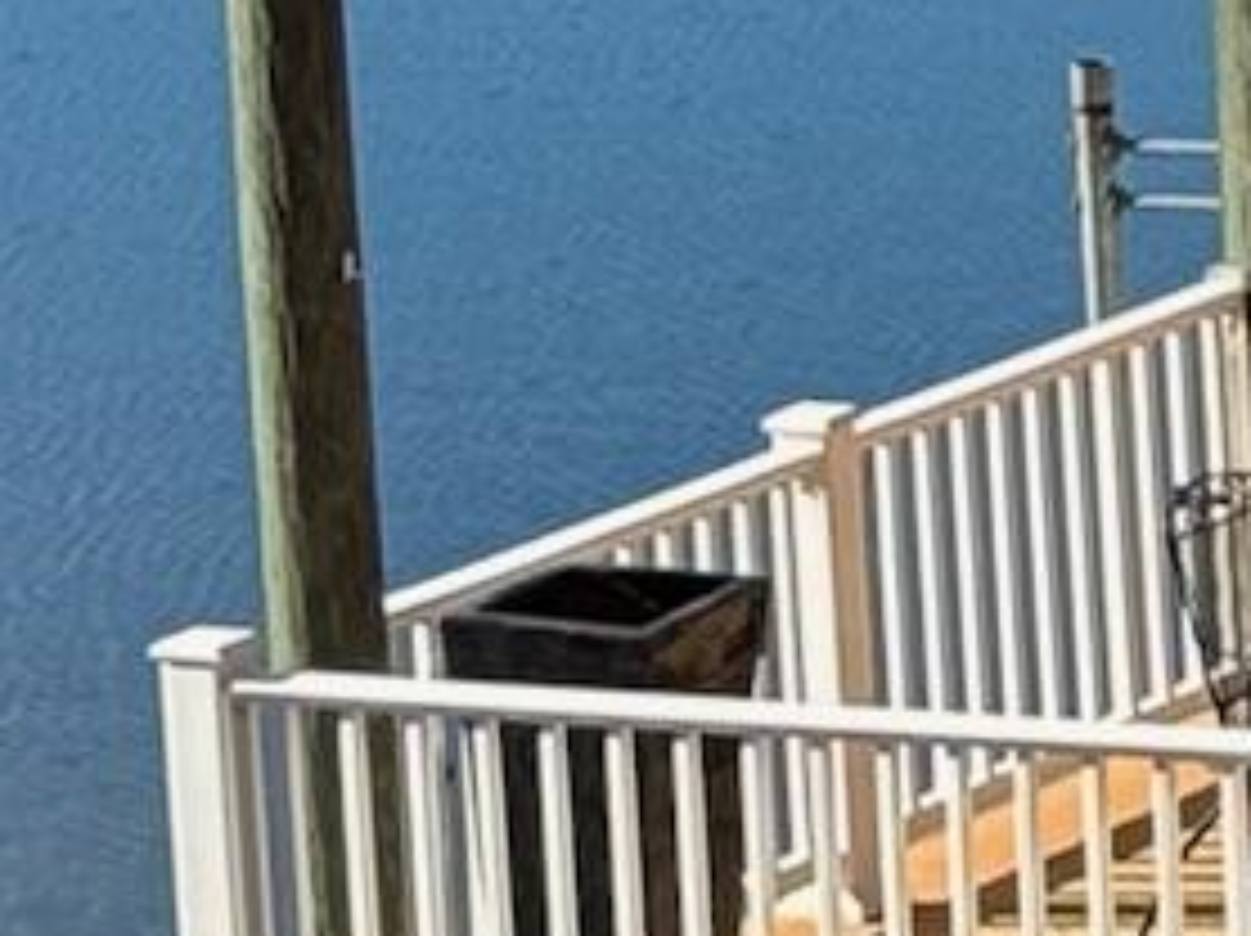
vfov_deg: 4.2
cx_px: 3915
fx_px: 12782
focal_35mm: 354
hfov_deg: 5.3
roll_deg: +1.4
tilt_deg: -10.8
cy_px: -4
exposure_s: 1/1984
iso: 64
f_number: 1.78
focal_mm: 6.76
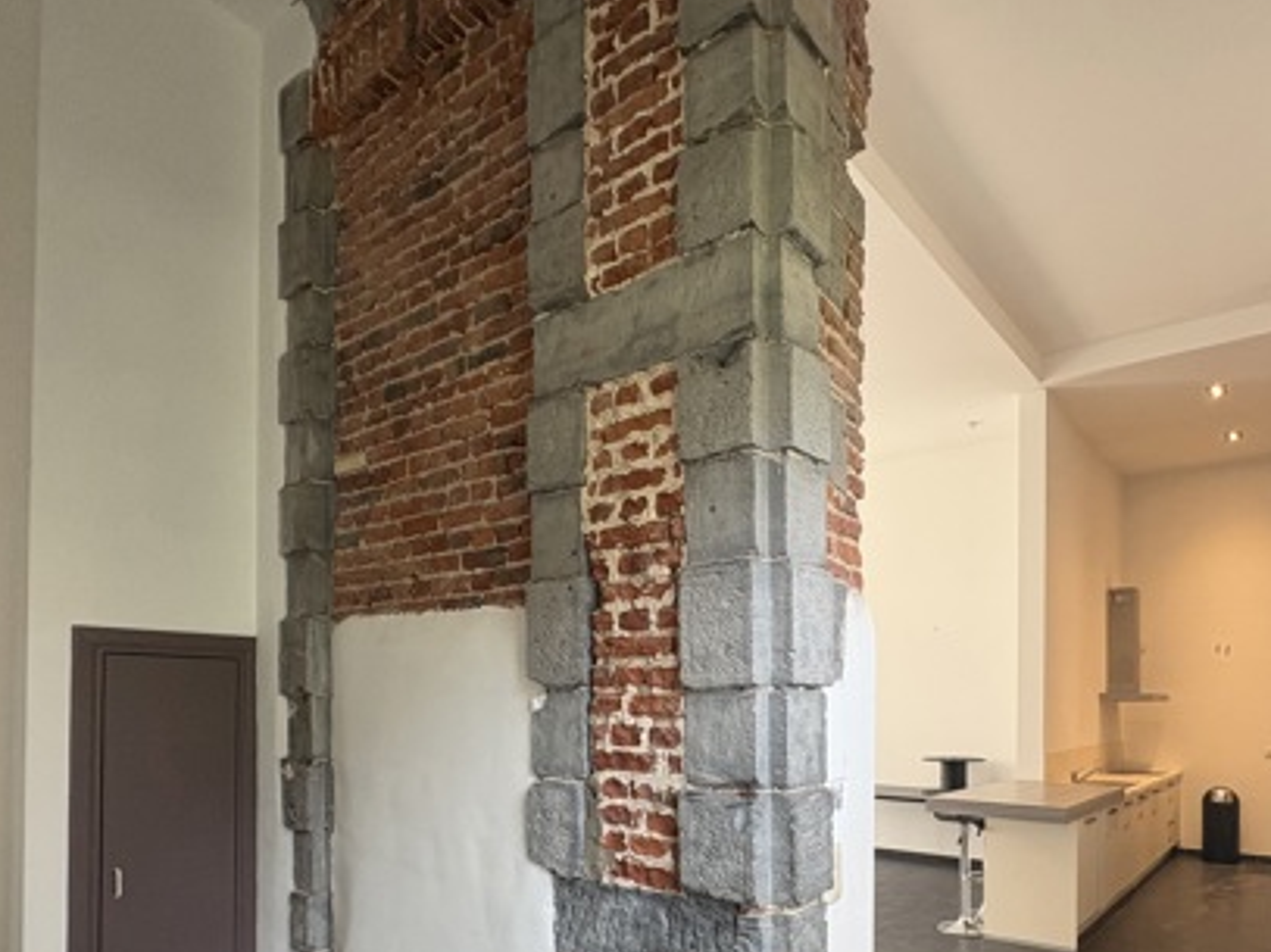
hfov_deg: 75.2
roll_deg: +0.2
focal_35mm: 22
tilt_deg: +1.3
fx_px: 808
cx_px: 784
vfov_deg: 58.3
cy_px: 699
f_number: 2.2
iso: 200
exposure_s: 1/99
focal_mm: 2.22
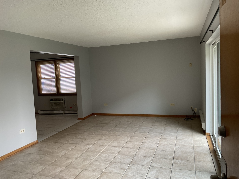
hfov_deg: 61.7
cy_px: 90
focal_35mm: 29
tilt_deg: -5.8
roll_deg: +2.5
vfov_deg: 48.2
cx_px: 120
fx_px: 200
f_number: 1.8
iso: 40
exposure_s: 1/60
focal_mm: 3
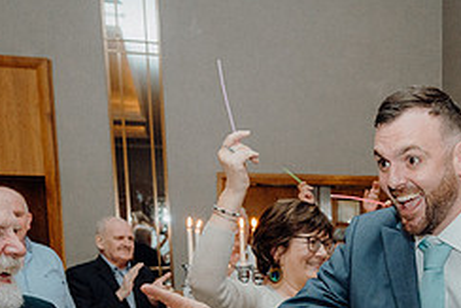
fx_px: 730
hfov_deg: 32.6
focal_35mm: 57
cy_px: 345
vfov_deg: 22.4
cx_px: 444
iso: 2500
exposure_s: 1/160
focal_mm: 24
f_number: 3.5
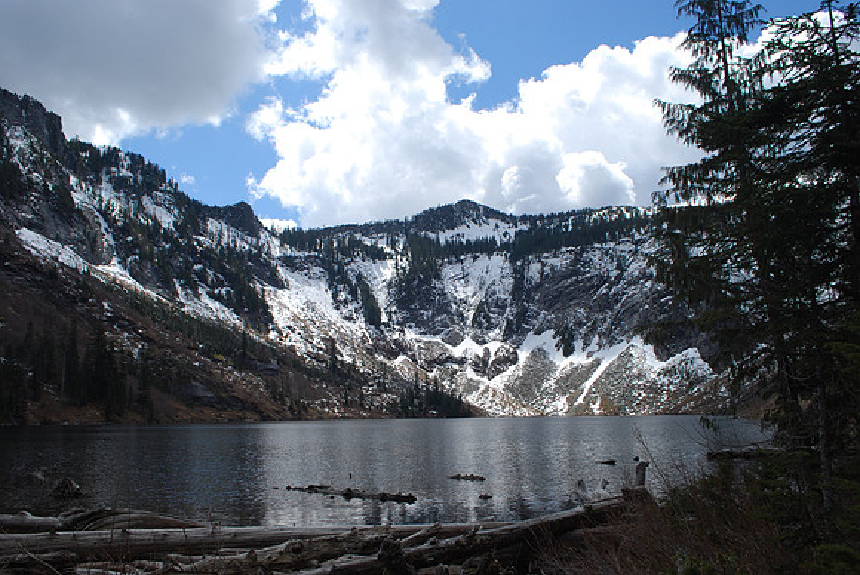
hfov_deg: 61.9
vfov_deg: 43.7
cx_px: 430
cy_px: 288
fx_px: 717
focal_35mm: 30
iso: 140
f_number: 10
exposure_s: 1/250
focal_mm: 20
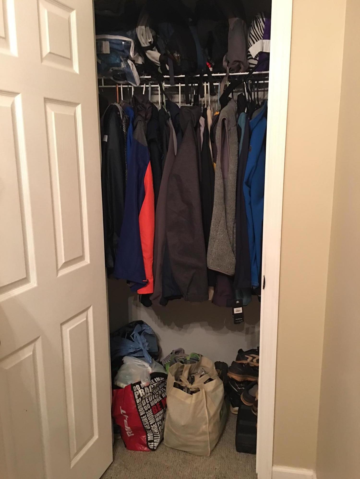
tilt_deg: -10.8
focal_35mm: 29
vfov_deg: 61.7
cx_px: 180
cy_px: 240
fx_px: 402
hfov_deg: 48.2
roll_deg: -0.1
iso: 64
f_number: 2.2
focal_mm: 4.15
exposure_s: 1/4
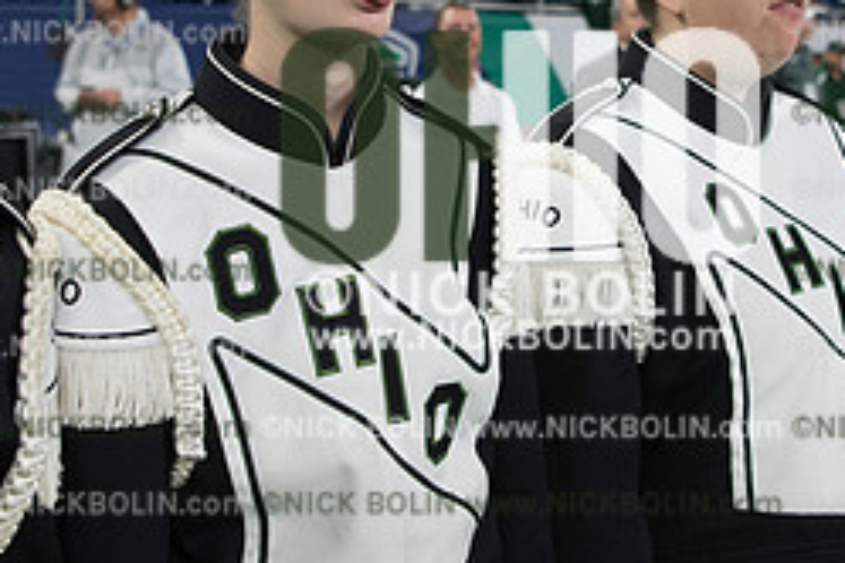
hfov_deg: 35.5
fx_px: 1314
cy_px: 192
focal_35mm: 56
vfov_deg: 24.1
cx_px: 519
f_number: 2.8
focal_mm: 24
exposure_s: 1/1250
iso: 1250
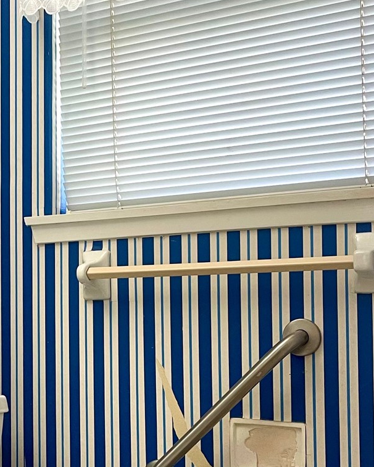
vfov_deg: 28.6
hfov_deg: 22.3
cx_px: 2
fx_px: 913
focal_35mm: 66
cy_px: 294
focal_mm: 5.1
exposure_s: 1/60
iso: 100
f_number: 1.6
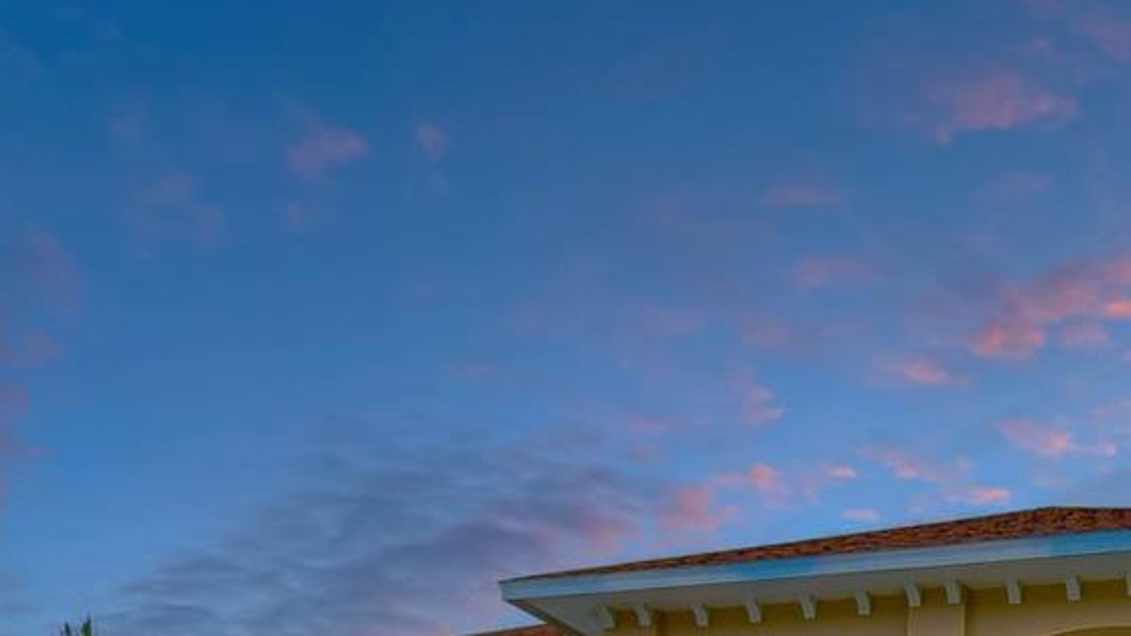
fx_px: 1350
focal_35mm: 45
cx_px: 1099
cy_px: 1034
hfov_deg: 40.5
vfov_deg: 21.0
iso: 100
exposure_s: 1/1600
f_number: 4
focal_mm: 10
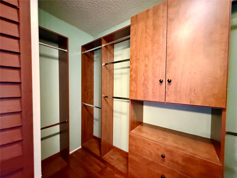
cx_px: 118
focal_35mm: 14
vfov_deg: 85.7
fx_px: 96
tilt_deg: -1.0
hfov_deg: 102.1
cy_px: 89
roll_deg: +0.2
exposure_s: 1/40
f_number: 2.2
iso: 1250
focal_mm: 2.22
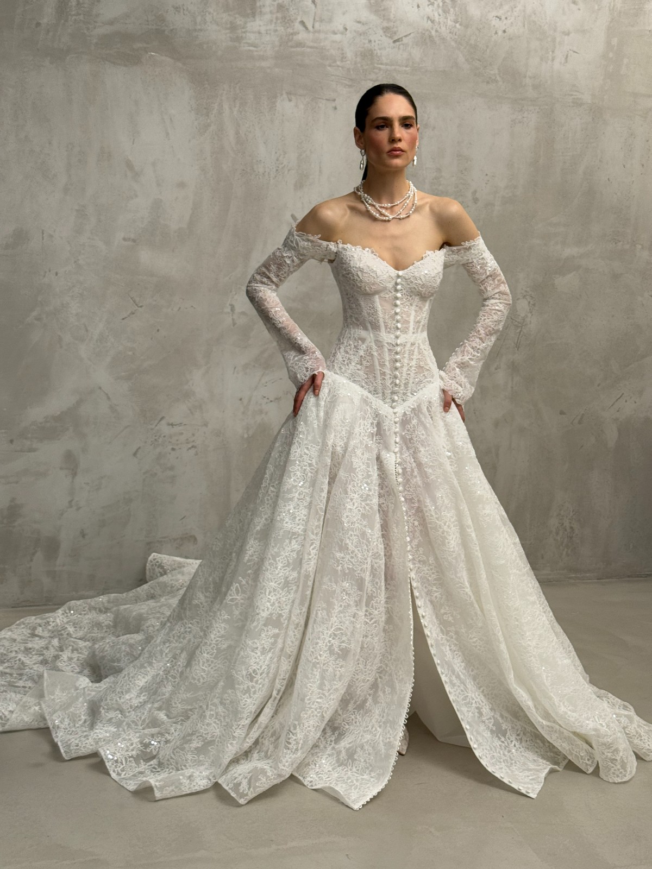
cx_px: 326
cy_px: 434
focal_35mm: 48
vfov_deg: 39.7
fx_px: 1205
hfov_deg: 30.3
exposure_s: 1/51
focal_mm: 6.76
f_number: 1.78
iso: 80
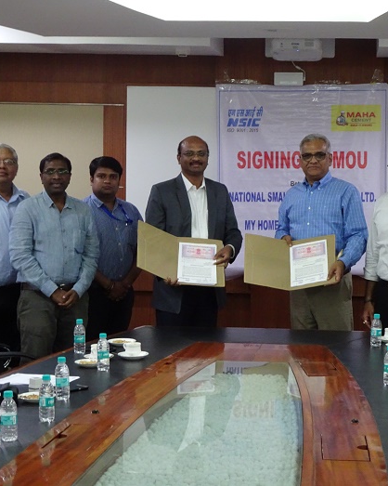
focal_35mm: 81
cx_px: 268
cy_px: 243
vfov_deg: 23.6
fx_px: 1163
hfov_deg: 18.9
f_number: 4.5
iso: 800
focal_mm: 10.59
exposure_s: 1/20
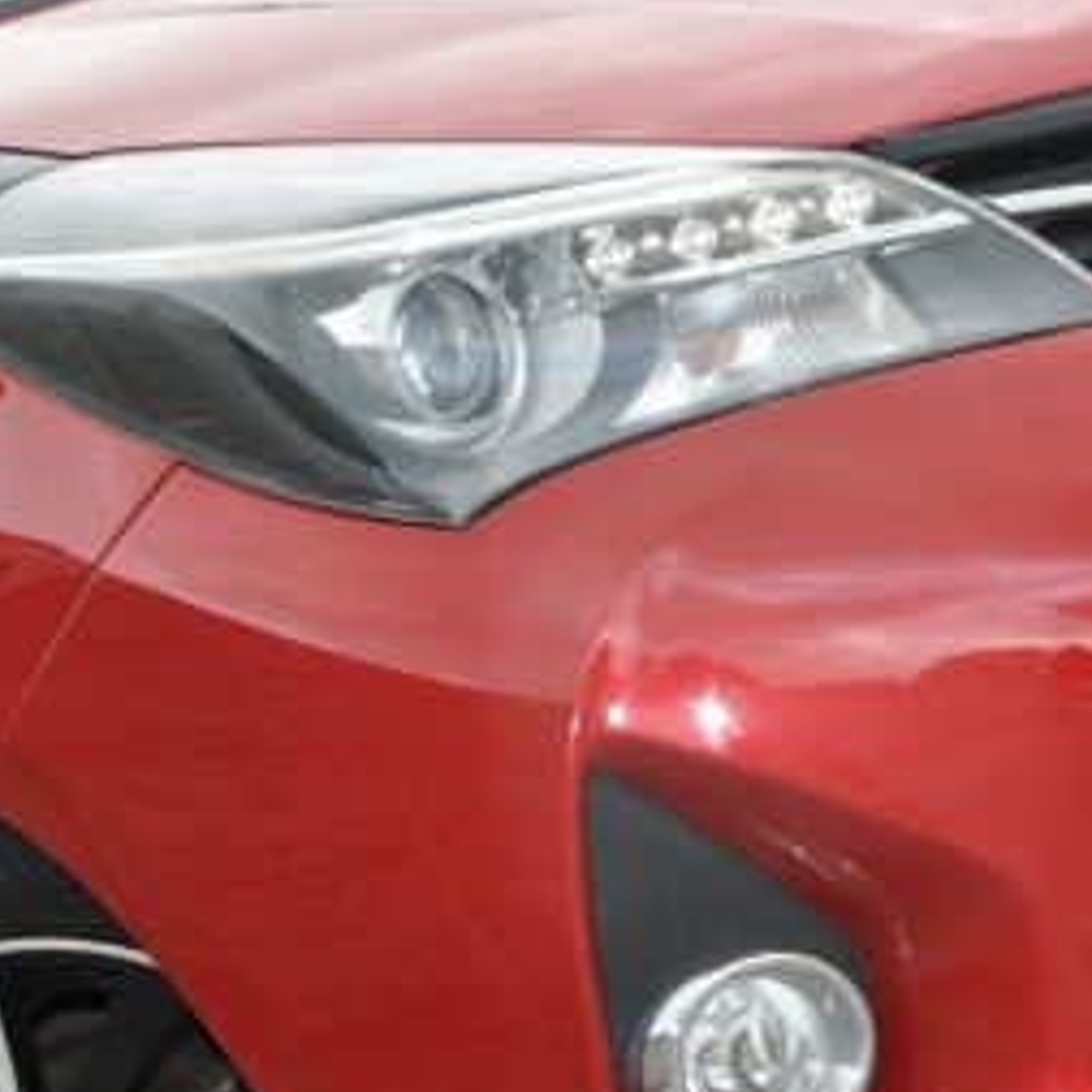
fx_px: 4533
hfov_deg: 13.6
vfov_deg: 13.7
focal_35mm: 127
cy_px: 568
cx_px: 1040
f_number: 4.8
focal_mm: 42
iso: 200
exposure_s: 1/200
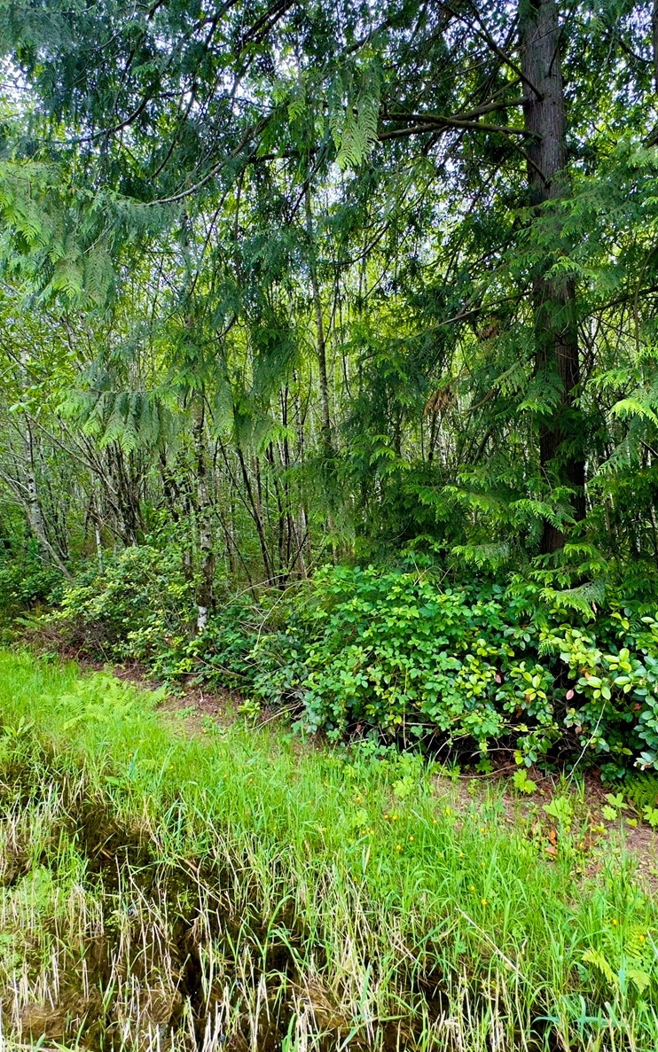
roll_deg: -0.3
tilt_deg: +3.7
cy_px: 530
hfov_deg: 59.7
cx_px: 330
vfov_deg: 85.1
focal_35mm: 20
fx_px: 574
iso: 64
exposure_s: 1/99
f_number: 2.2
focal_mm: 2.22
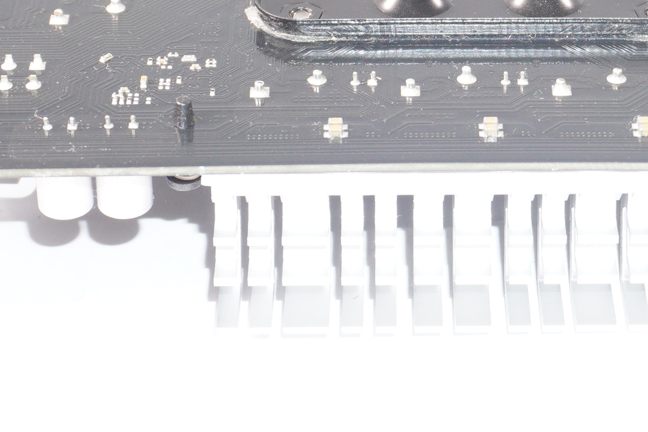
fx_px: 2520
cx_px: 450
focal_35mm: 140
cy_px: 62
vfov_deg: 9.8
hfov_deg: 14.6
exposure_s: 1/100
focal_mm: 32
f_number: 5.6
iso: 400
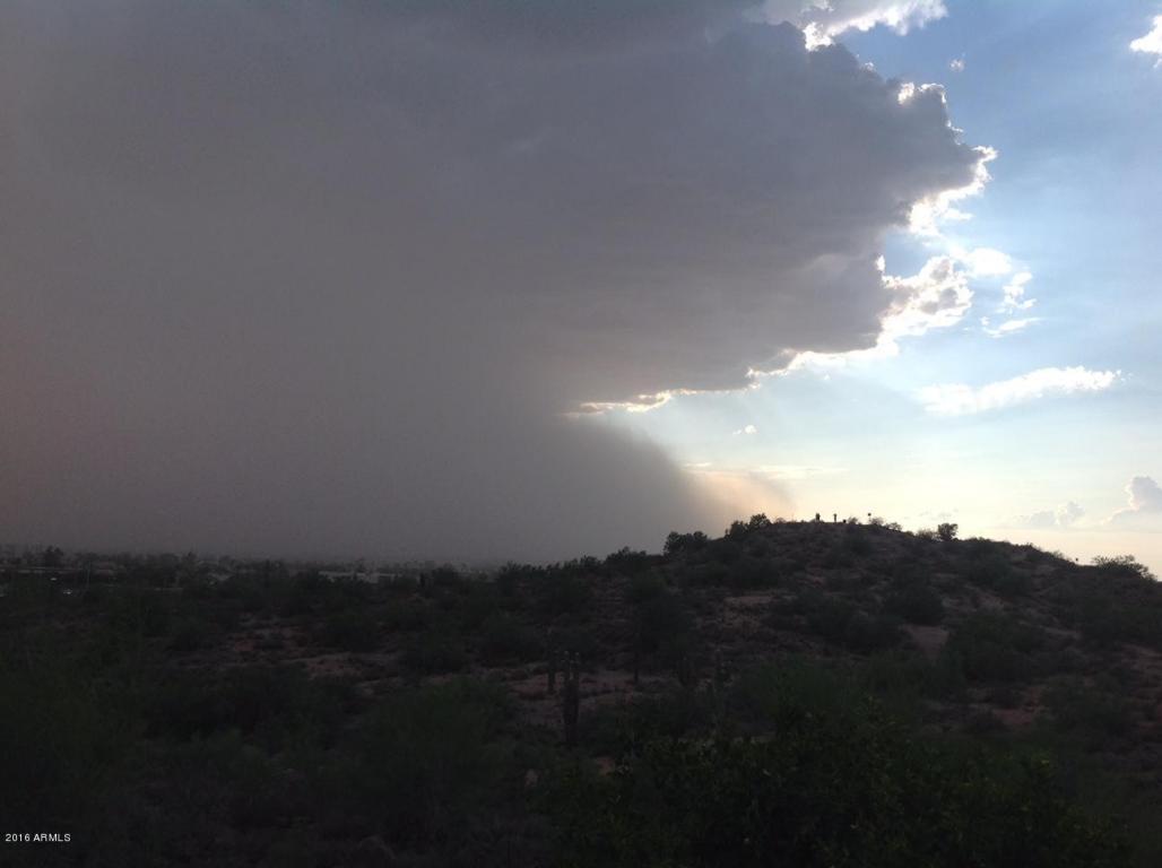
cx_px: 581
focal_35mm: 35
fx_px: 1173
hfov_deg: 52.7
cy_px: 434
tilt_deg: +4.7
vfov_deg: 40.6
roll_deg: -2.8
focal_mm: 4.28
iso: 50
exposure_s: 1/1681
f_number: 2.4
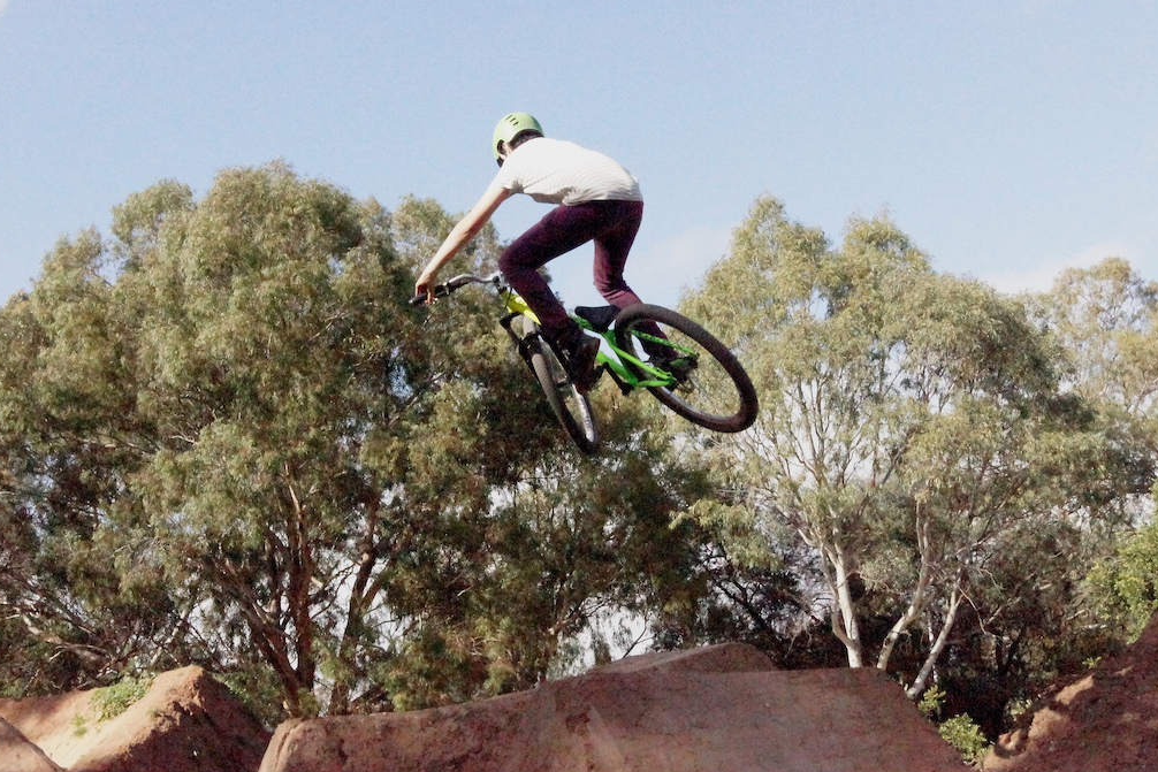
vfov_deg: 22.3
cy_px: 383
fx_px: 1962
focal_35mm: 61
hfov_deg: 32.9
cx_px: 574
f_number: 16
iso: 12800
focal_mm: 40
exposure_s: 1/4000
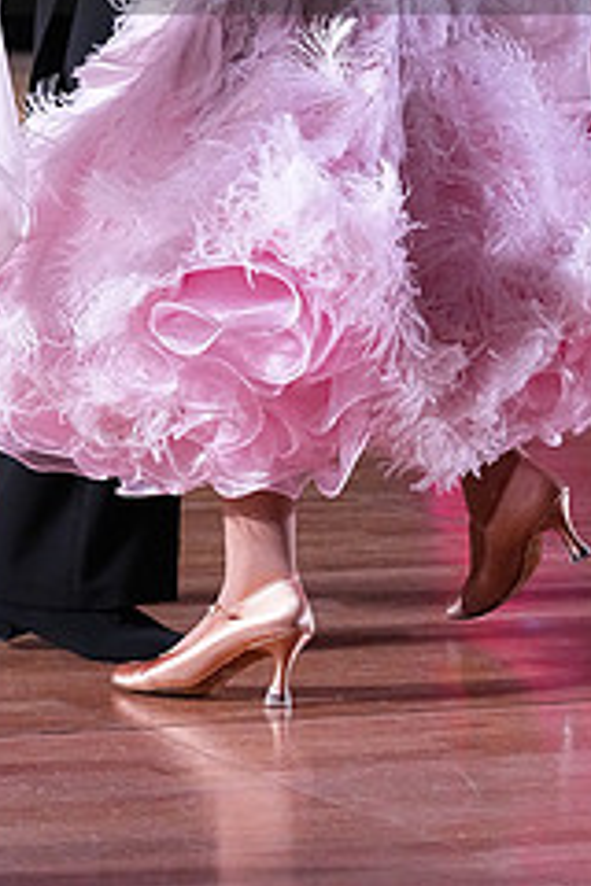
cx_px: 279
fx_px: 4826
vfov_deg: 10.4
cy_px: -107
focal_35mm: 196
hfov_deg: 7.0
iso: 8000
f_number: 5.6
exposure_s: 1/400
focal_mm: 81
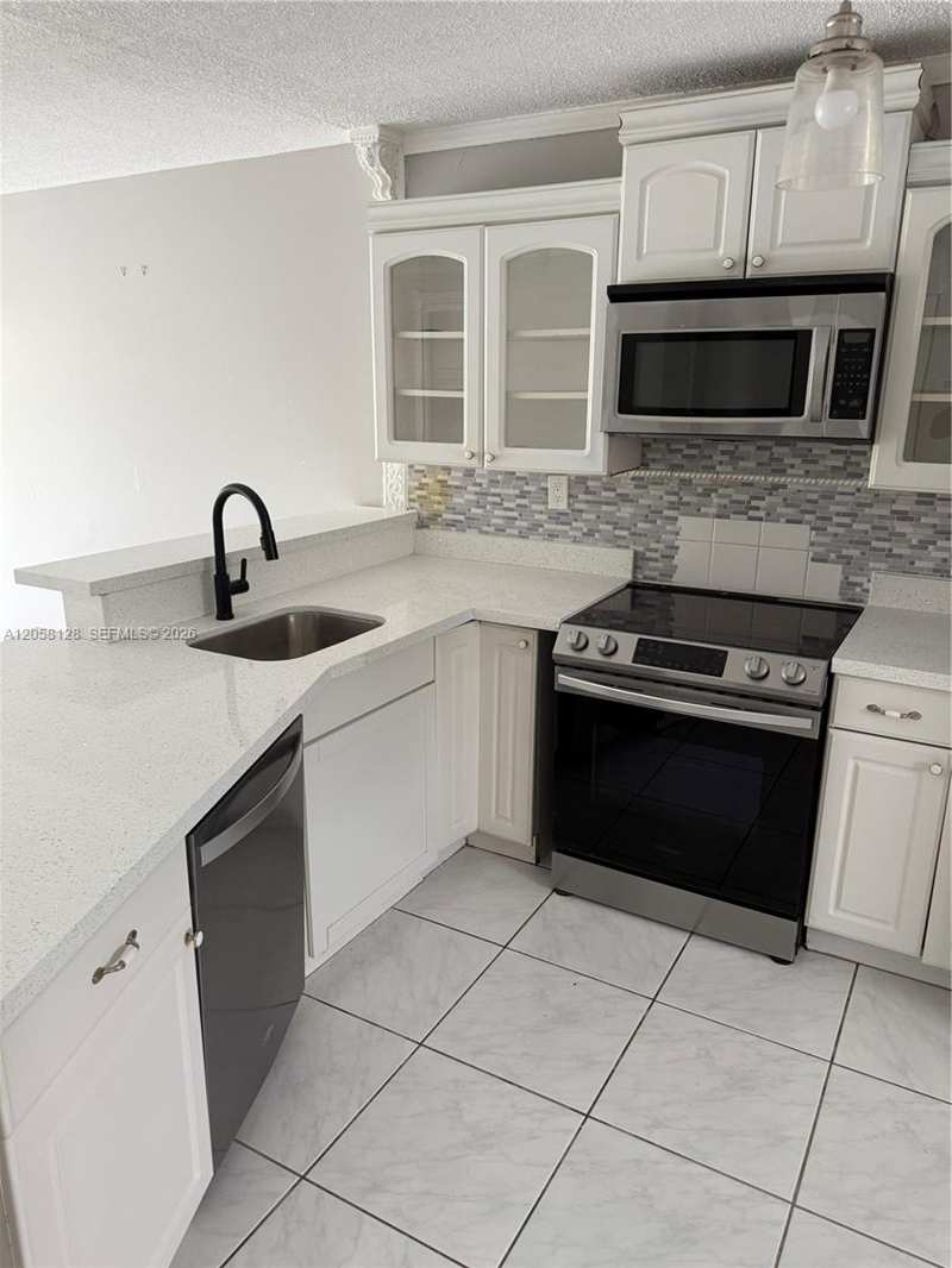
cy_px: 634
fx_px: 880
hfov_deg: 56.8
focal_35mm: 24
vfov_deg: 71.6
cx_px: 476
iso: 200
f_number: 1.78
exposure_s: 1/117
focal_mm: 6.76
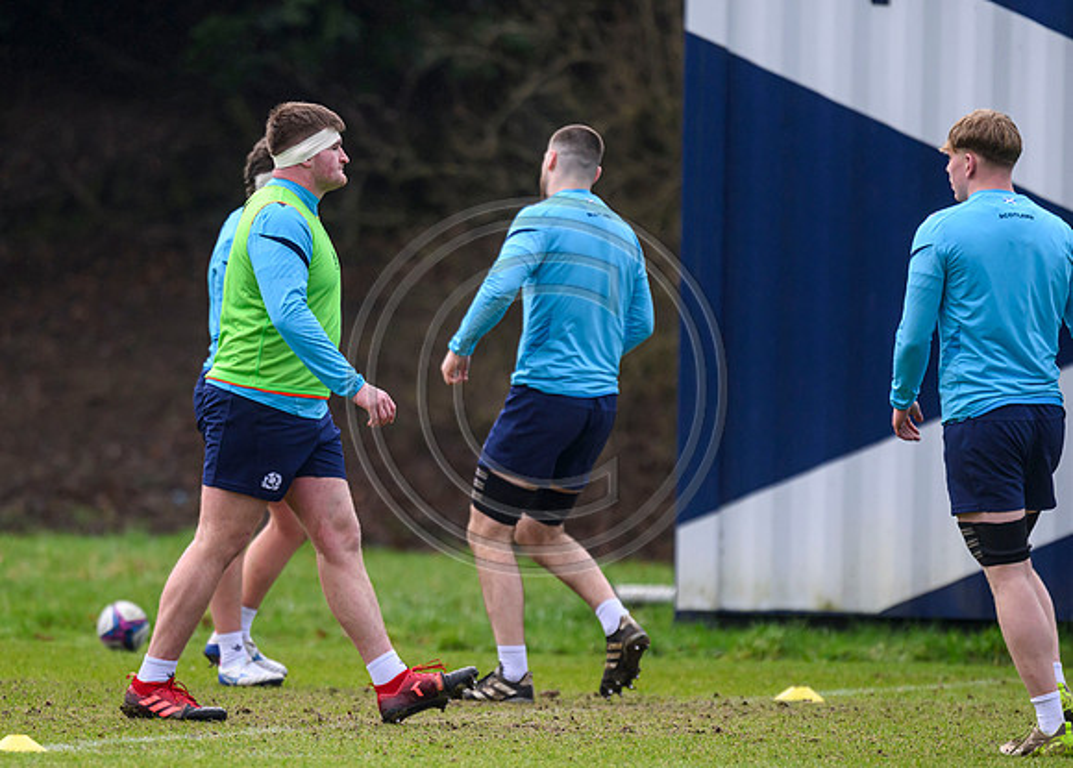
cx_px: 382
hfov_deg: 2.9
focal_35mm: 705
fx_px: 21503
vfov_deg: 2.0
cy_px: 416
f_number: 4
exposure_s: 1/2000
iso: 1250
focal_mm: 560
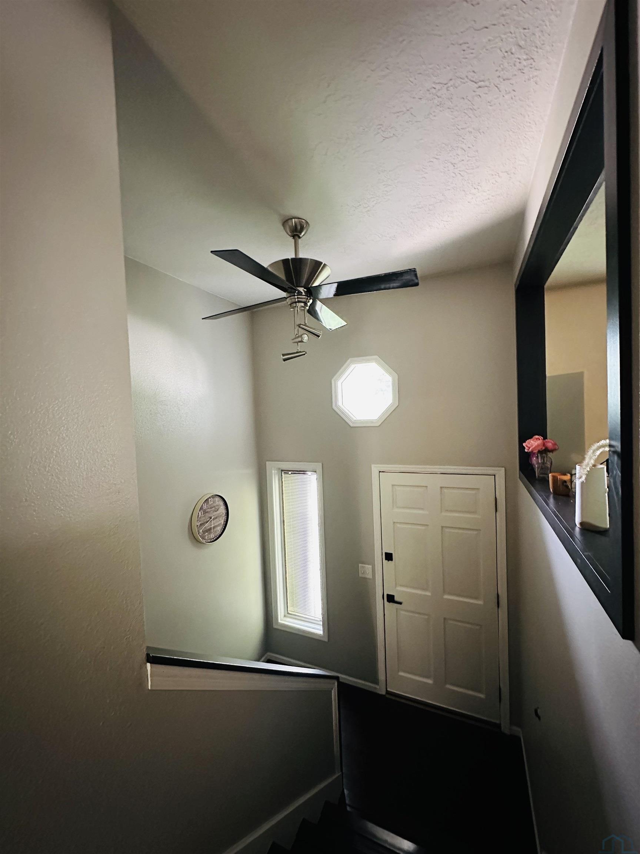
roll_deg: +1.2
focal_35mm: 14
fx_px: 345
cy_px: 427
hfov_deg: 85.7
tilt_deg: -1.3
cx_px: 320
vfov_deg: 102.1
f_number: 2.2
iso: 1000
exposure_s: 1/40
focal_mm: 2.22
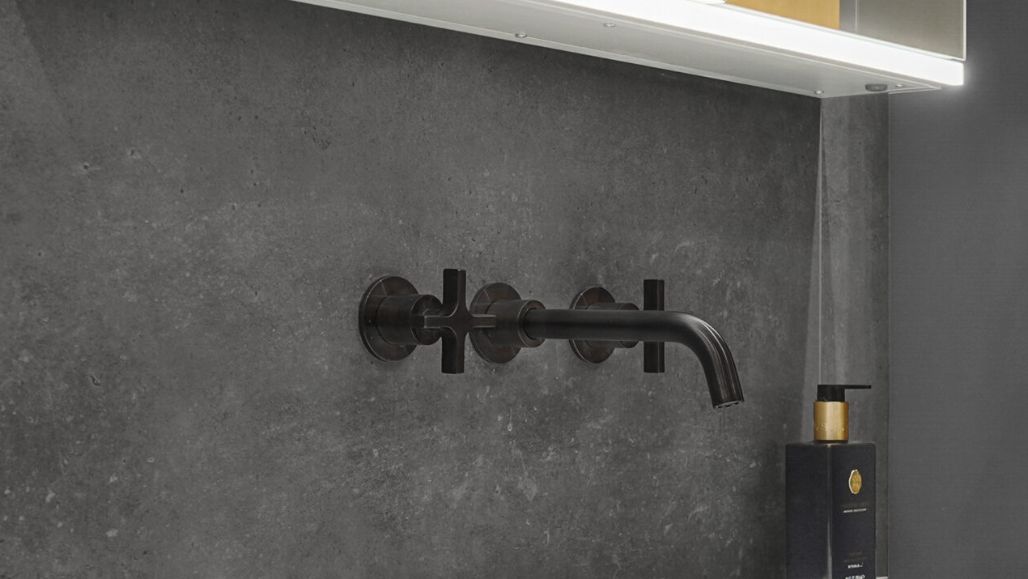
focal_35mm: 76
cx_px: 612
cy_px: 496
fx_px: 2072
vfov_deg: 15.7
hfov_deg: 27.8
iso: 100
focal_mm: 24
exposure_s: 1/6
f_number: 5.6
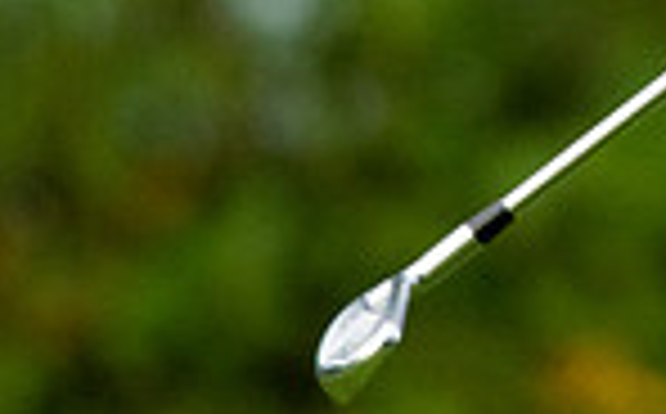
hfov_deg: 1.2
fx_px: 32658
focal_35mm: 1802
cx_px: 1228
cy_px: -430
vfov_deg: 0.7
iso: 2500
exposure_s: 1/1000
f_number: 4
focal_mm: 300
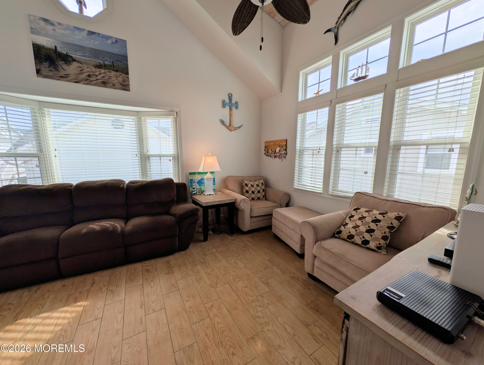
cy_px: 182
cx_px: 242
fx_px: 168
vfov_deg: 94.6
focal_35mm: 12
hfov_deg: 110.5
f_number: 1.7
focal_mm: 2.02
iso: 42
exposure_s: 1/1883
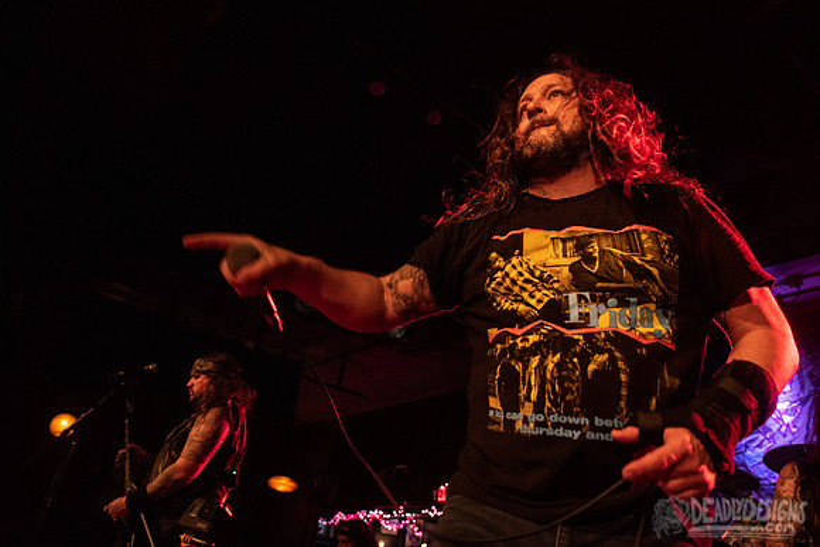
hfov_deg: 69.8
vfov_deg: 49.9
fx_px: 587
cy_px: 253
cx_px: 440
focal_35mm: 26
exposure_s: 1/125
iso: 3200
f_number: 3.2
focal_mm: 24
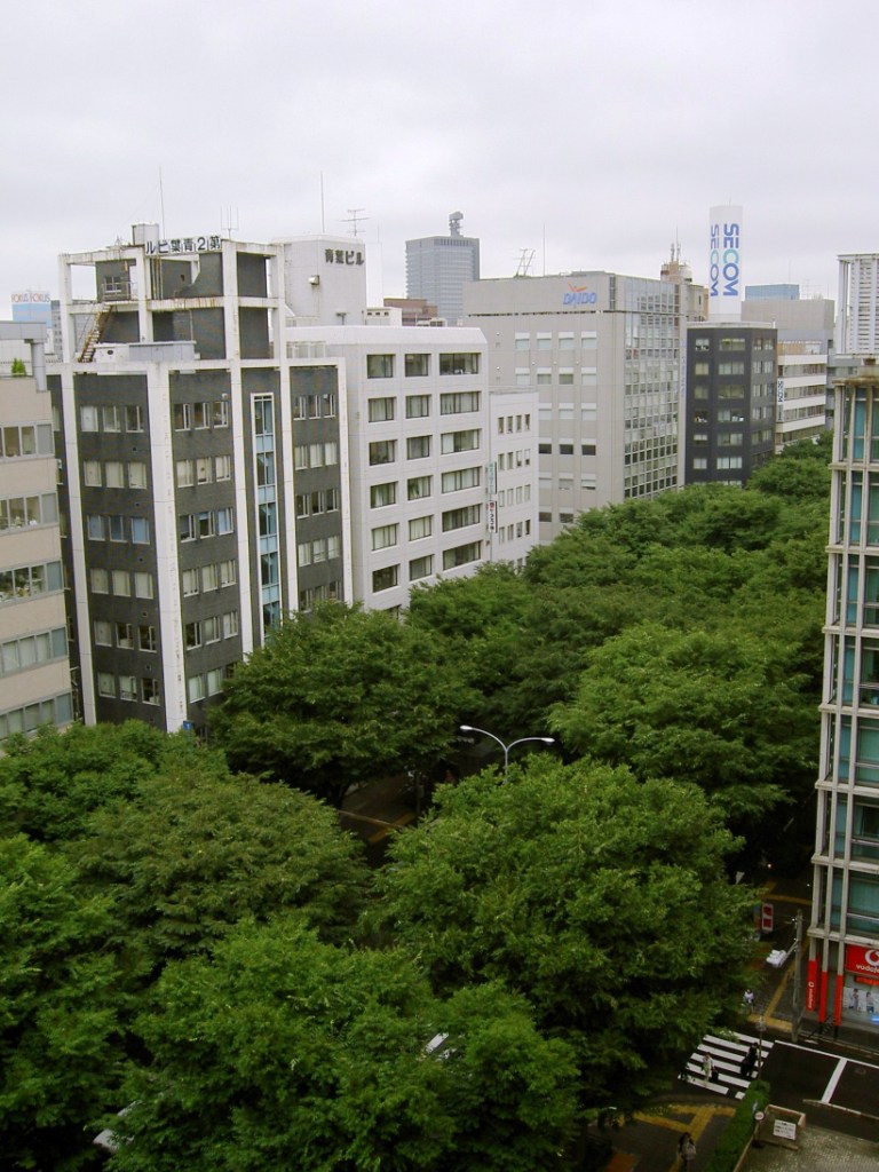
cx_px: 440
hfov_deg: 41.8
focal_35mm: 34
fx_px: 1151
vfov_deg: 54.0
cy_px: 586
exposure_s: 1/100
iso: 50
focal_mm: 5.6
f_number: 4.7
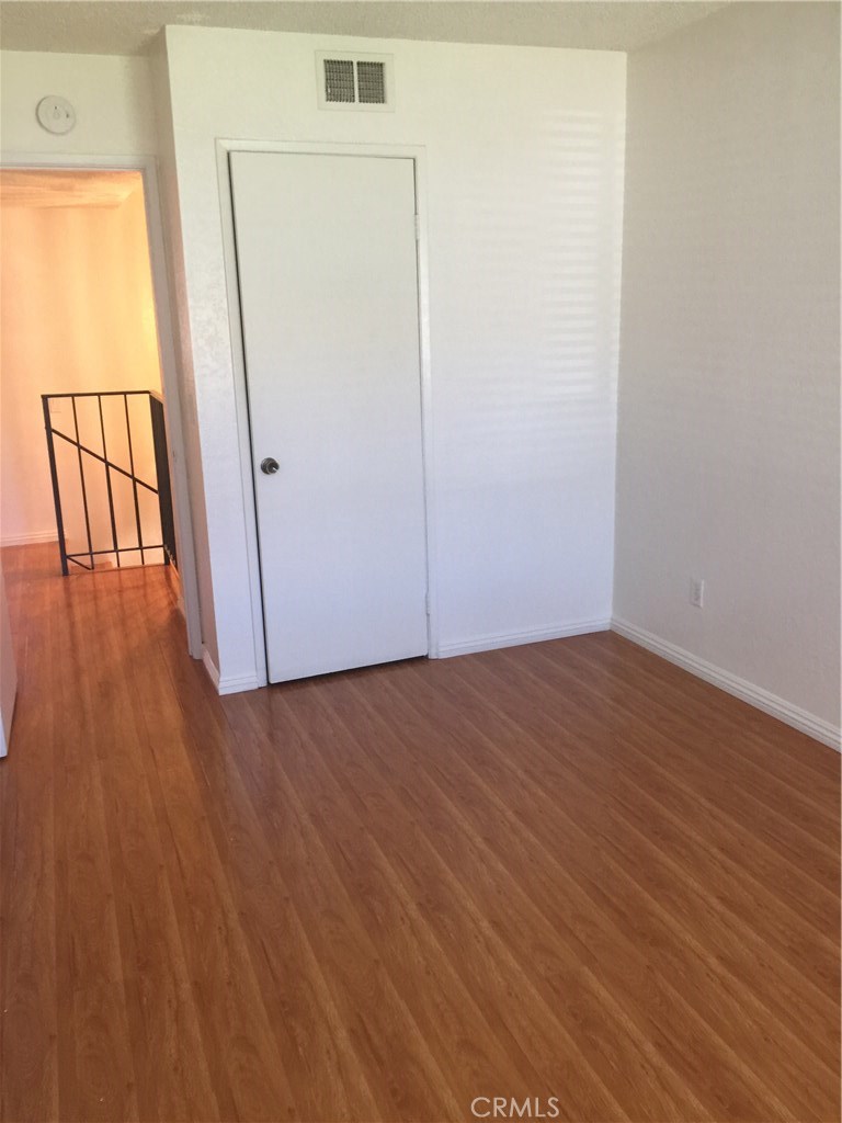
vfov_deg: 61.7
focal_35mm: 29
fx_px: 941
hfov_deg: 48.2
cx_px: 421
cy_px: 562
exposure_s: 1/15
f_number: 2.2
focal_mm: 4.15
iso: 64
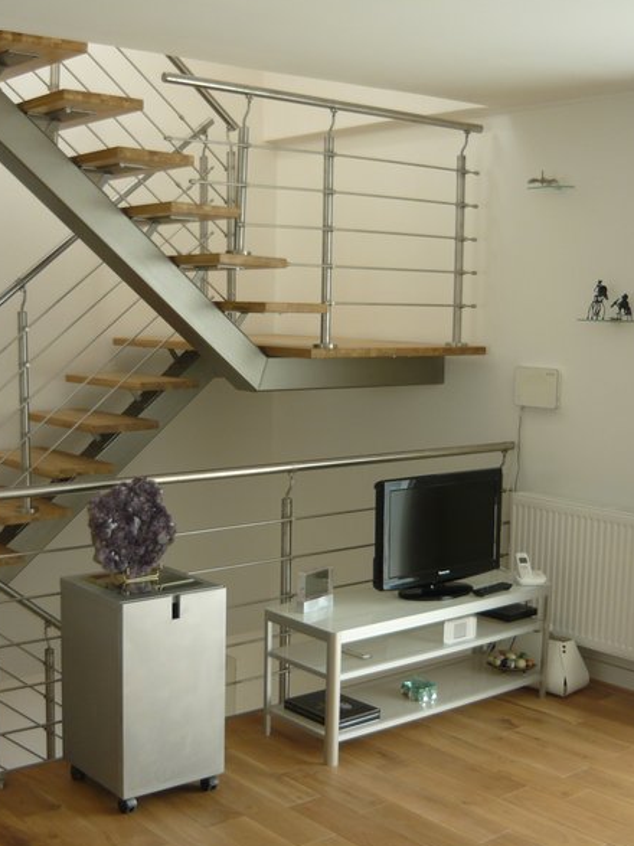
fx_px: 1099
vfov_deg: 42.1
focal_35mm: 45
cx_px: 235
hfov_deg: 32.0
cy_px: 422
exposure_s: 1/100
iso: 100
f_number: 2.8
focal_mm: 5.5
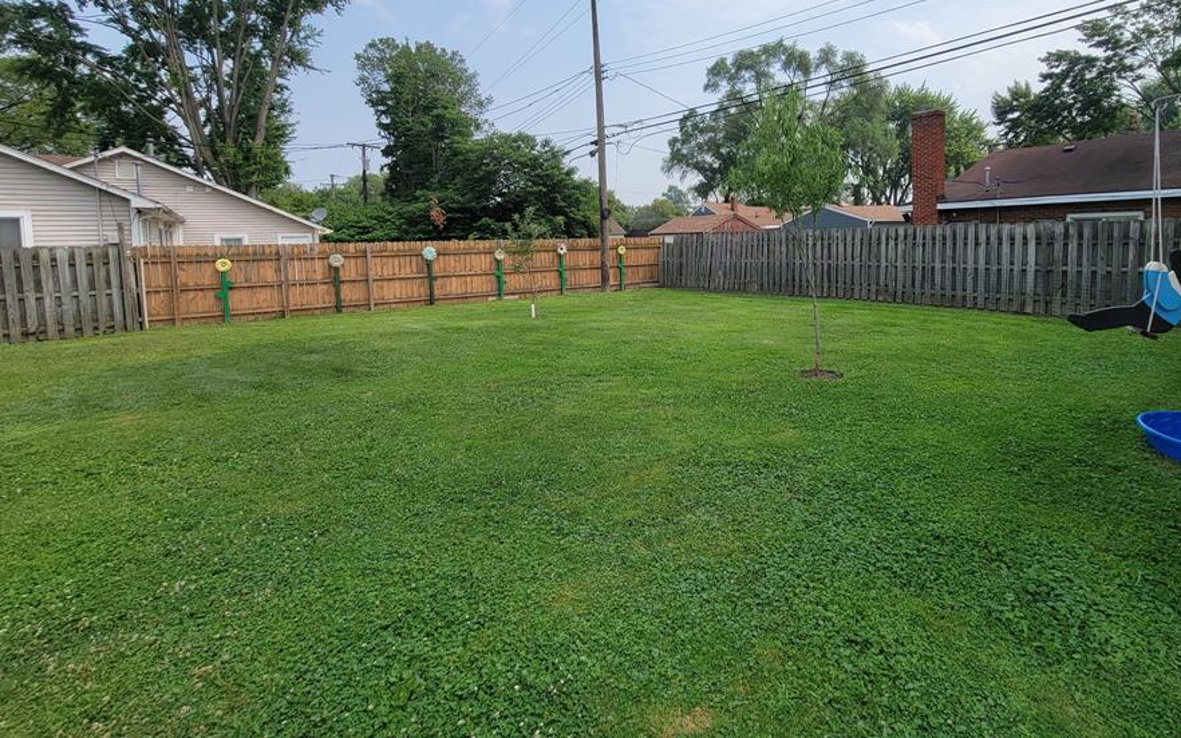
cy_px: 268
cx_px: 675
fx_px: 515
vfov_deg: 69.9
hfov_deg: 97.2
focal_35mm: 16
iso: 50
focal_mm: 2.2
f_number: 2.2
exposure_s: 1/1517
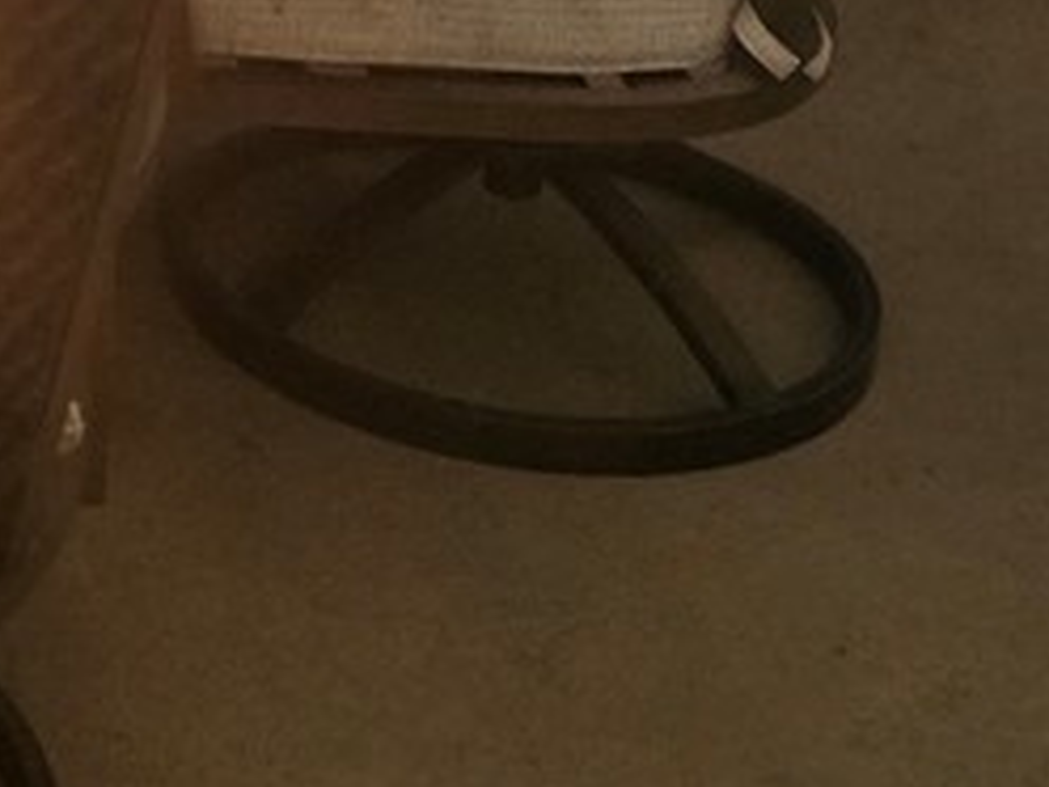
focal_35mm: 95
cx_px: -440
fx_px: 2879
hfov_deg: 18.7
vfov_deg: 14.2
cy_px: -520
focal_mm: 6.3
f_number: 1.7
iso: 1250
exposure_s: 1/40
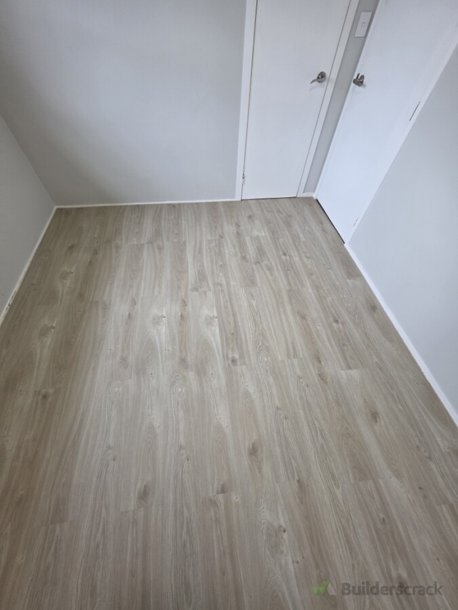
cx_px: 229
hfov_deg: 89.9
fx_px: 229
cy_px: 305
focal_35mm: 13
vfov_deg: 106.2
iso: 64
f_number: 1.9
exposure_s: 1/100
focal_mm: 2.2
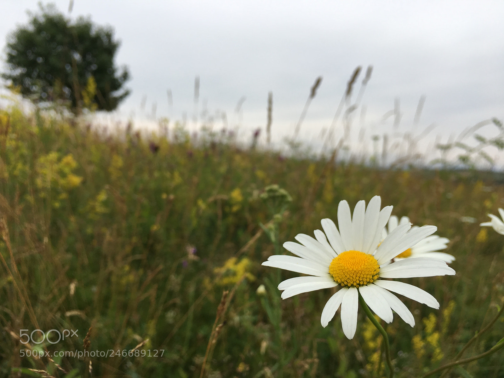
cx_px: 252
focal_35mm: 29
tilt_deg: -2.0
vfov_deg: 48.2
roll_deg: -0.2
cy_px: 189
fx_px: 422
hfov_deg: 61.7
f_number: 2.2
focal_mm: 4.15
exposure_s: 1/354
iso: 25
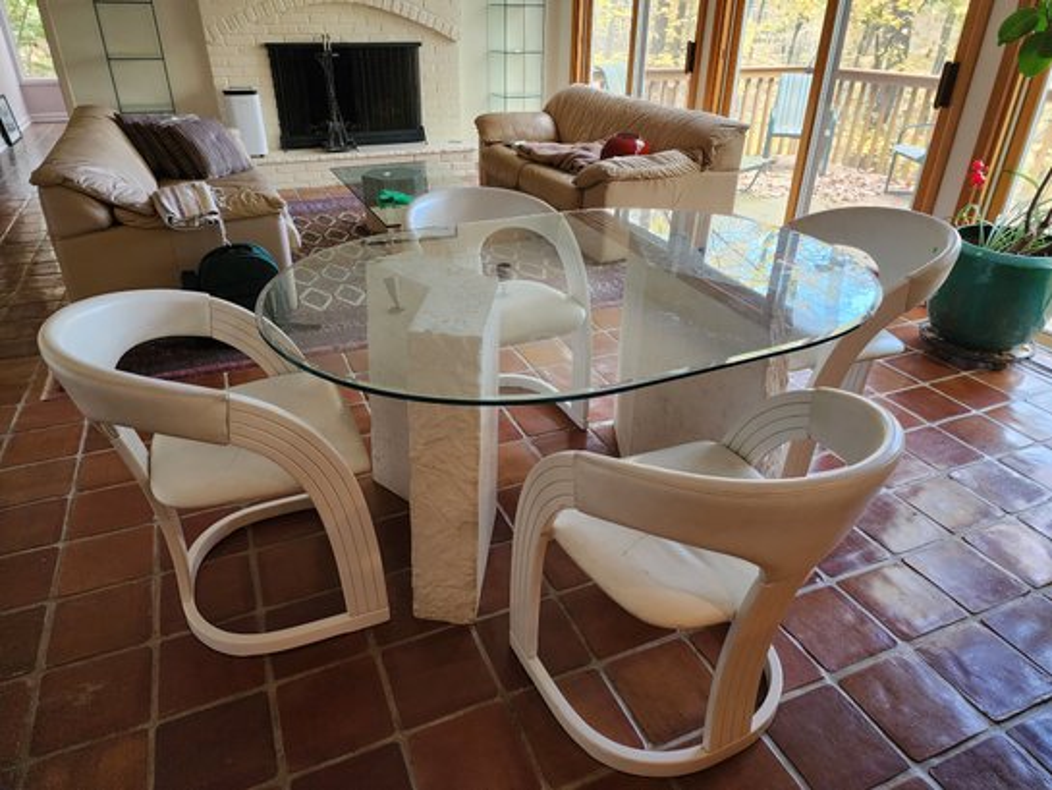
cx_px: 526
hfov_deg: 73.9
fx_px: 699
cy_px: 395
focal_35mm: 23
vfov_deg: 58.9
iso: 800
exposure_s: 1/120
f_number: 1.8
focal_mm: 6.4
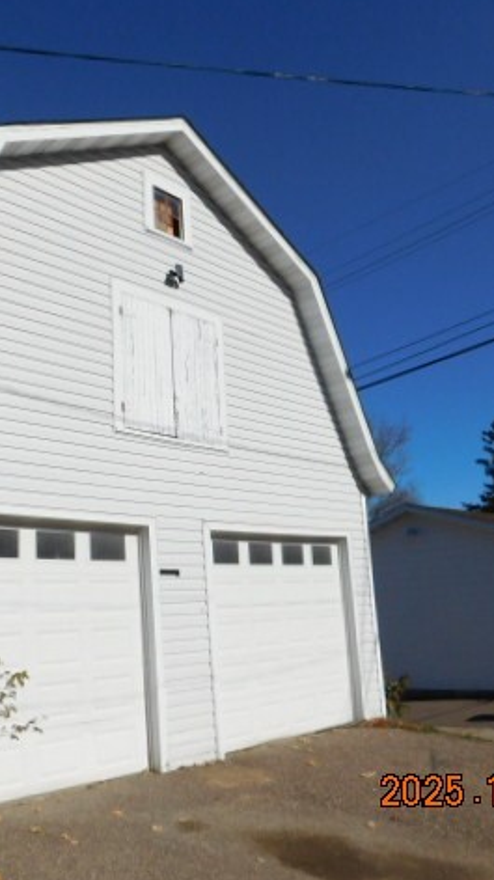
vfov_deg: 58.0
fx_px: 793
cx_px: 194
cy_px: 438
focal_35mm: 34
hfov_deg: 34.5
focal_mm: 4
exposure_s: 1/1000
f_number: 6
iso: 125
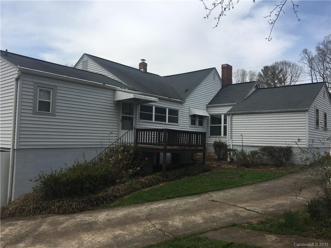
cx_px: 166
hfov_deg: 61.7
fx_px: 277
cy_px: 124
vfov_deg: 48.2
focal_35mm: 29
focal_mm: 4.15
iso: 25
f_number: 2.2
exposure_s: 1/2137
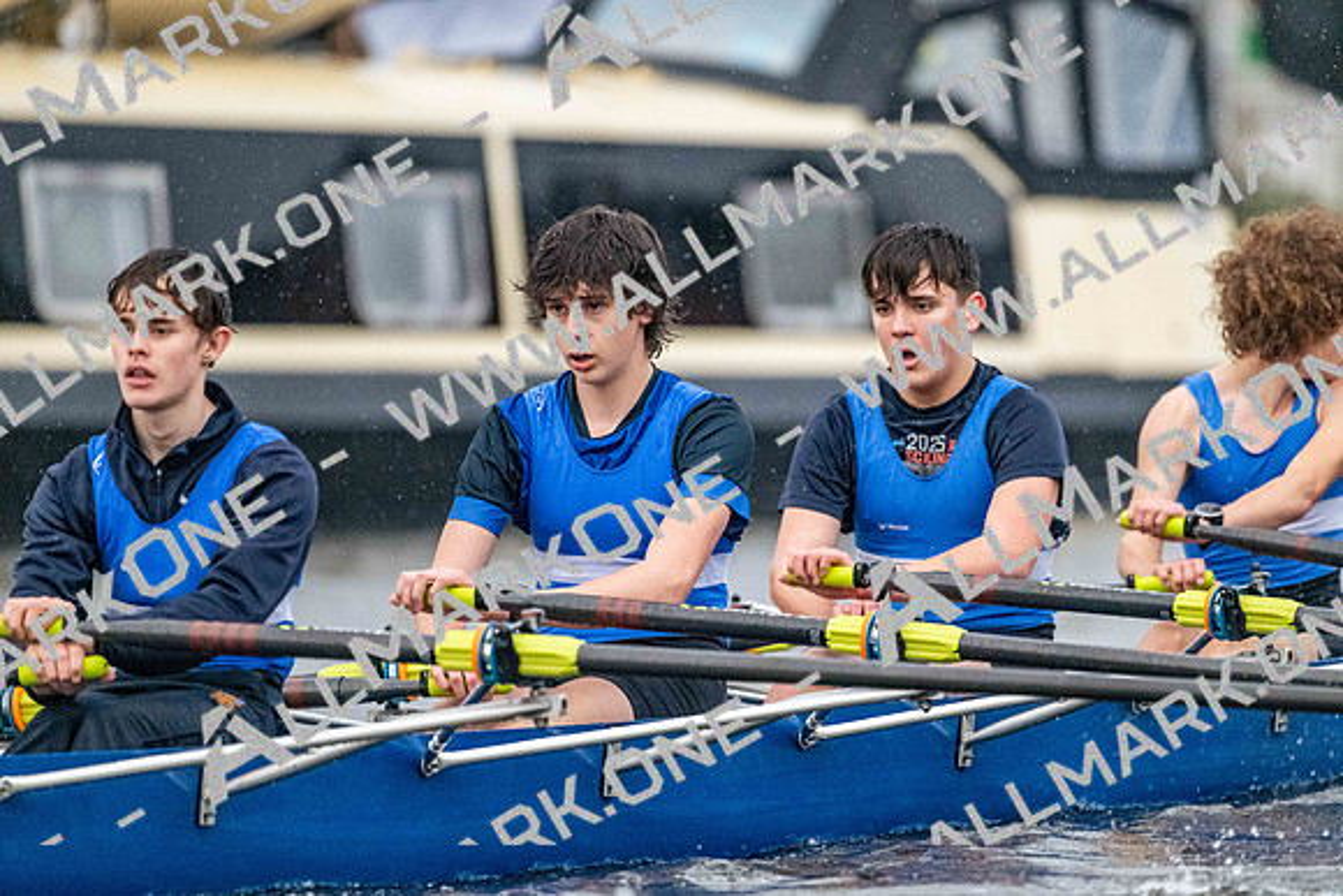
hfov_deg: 5.2
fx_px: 14925
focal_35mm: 400
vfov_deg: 3.4
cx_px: 672
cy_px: 448
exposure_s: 1/2000
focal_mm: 400
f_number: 4.5
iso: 12800
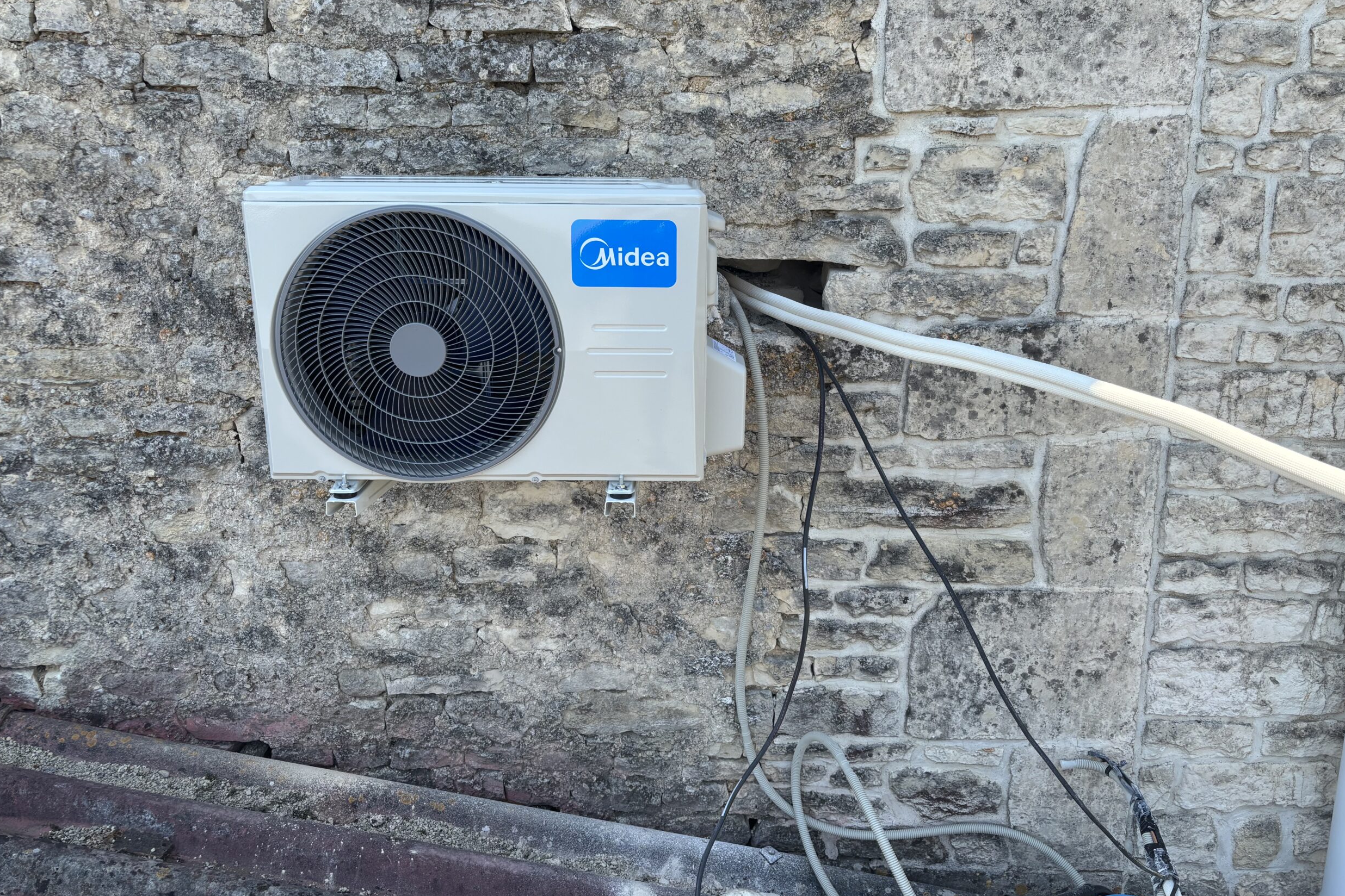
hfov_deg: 65.5
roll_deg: +0.5
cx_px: 682
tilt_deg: -14.9
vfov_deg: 46.3
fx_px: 1046
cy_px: 396
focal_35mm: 28
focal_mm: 5.96
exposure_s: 1/1220
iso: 50
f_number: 1.6
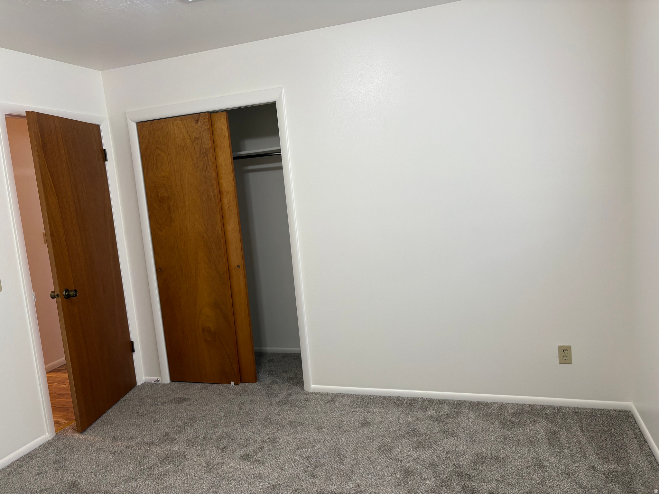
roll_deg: +4.9
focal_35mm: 26
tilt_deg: -6.3
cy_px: 247
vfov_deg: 53.1
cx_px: 330
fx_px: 495
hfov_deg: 67.3
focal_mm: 5.96
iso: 125
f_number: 1.6
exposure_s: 1/60
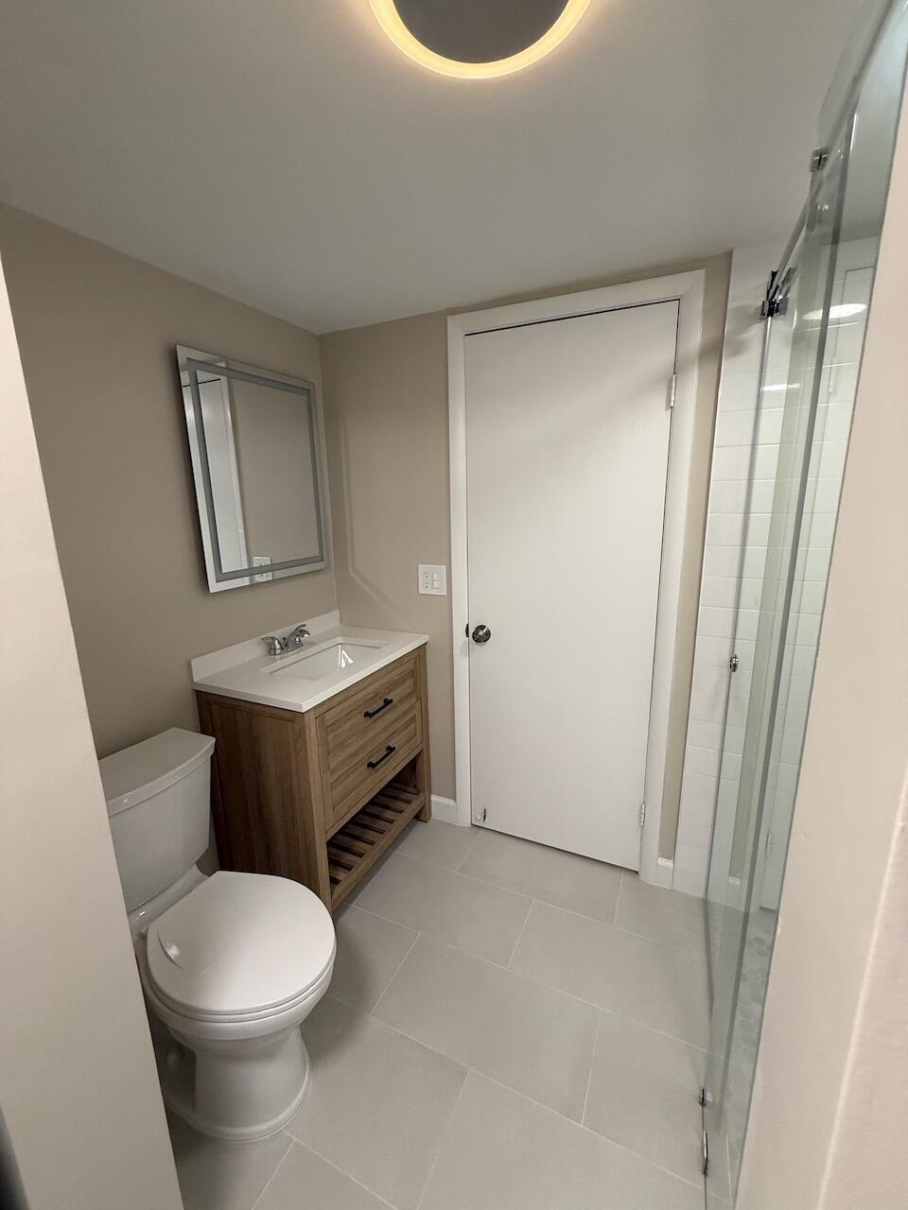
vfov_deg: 102.1
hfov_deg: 85.7
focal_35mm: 14
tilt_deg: -12.4
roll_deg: +0.4
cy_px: 605
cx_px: 454
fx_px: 490
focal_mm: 2.22
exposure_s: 1/101
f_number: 2.2
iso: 250
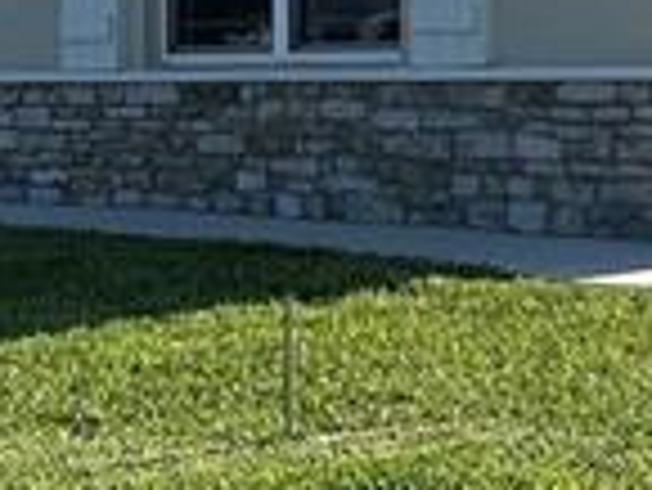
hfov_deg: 10.8
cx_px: 486
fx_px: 3450
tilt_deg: +4.1
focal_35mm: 183
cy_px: -279
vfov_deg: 7.9
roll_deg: +0.7
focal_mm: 5.7
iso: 50
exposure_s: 1/5319
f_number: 1.5
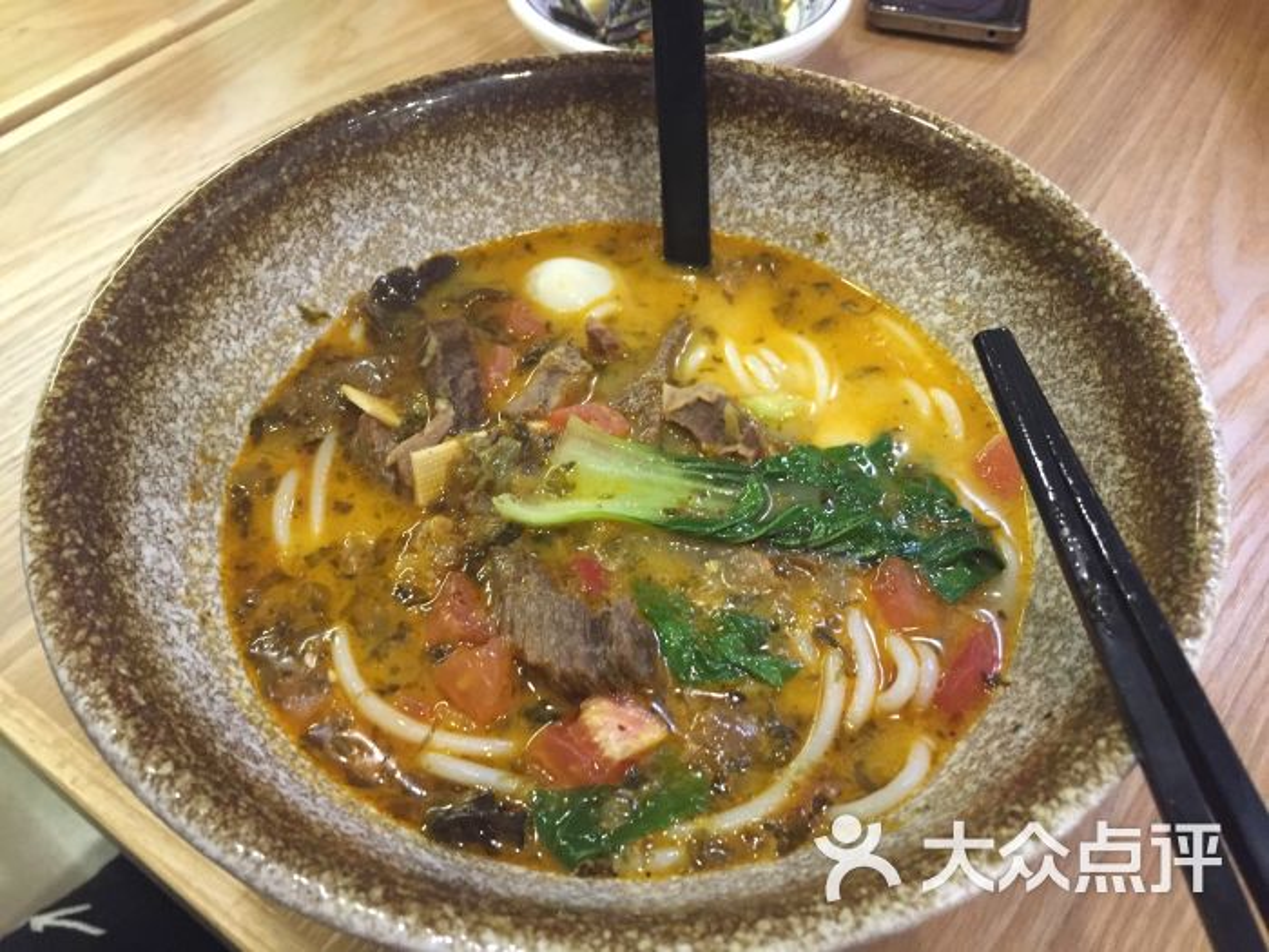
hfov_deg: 61.7
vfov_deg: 48.2
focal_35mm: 29
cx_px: 634
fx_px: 1063
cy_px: 476
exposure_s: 1/30
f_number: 2.2
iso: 250
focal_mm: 4.15
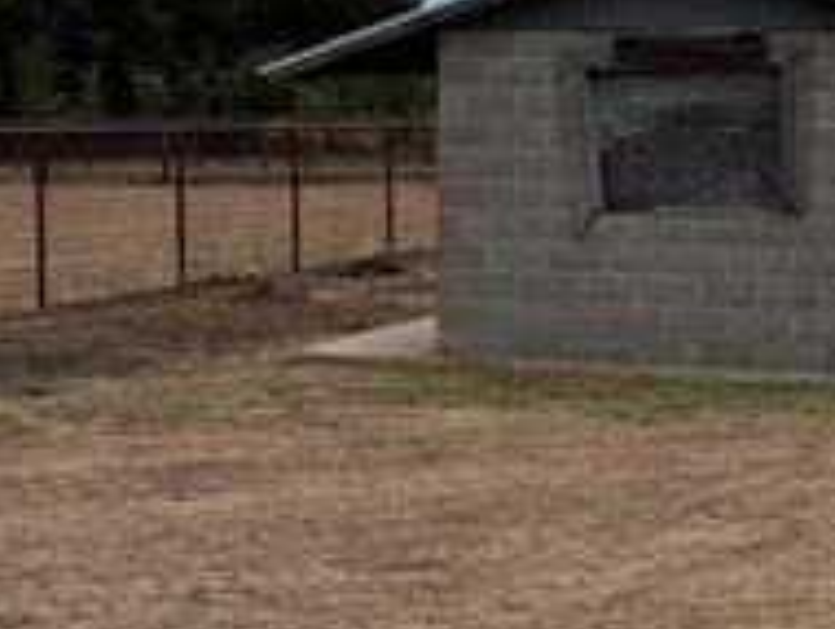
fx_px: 3381
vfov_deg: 10.5
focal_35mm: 140
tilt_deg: +0.9
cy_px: 26
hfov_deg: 14.1
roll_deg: -0.2
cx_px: 303
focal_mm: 5.96
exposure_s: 1/2451
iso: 50
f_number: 1.6
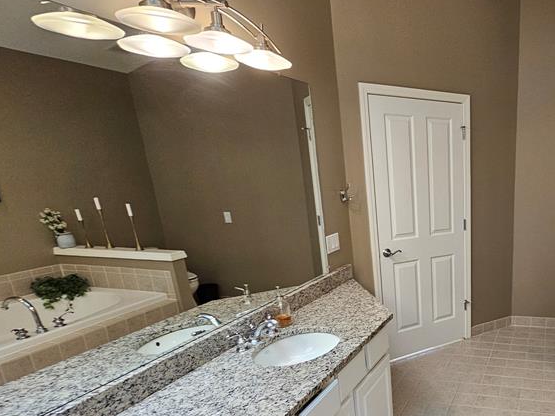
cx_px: 476
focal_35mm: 24
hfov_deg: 62.7
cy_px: 296
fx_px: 385
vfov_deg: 54.9
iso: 320
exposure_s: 1/40
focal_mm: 2.2
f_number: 2.2
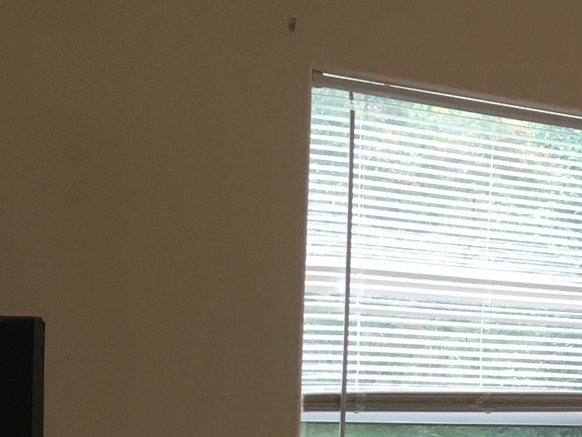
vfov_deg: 14.3
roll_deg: -3.7
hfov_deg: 16.6
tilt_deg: -3.1
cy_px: 451
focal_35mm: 102
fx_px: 1716
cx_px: 993
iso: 32
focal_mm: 4.15
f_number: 2.2
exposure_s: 1/30
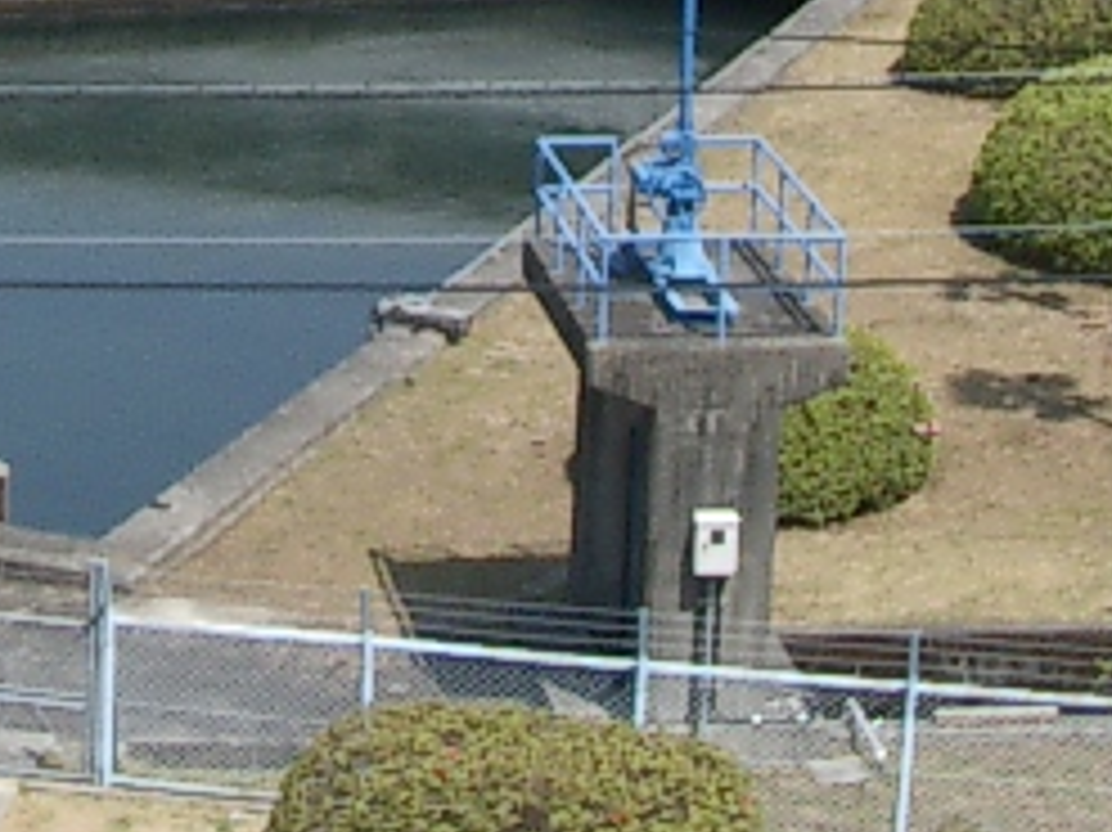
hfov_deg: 13.4
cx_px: 0
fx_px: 4656
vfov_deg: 9.8
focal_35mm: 145
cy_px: -553
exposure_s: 1/400
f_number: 4.3
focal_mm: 5.8
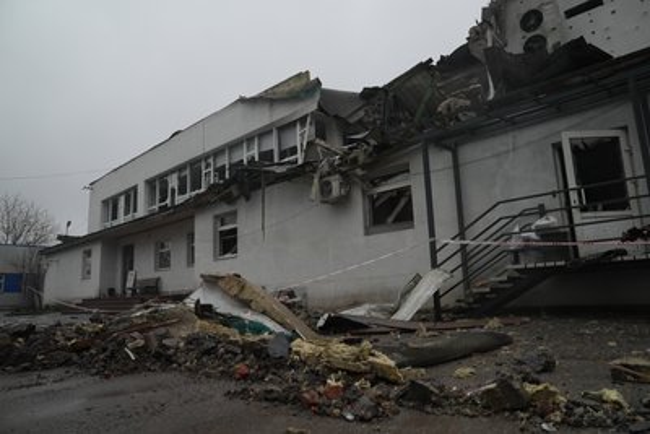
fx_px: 433
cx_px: 325
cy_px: 217
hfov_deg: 73.7
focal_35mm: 24
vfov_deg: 53.2
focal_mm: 24
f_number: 2.8
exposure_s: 1/640
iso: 1000
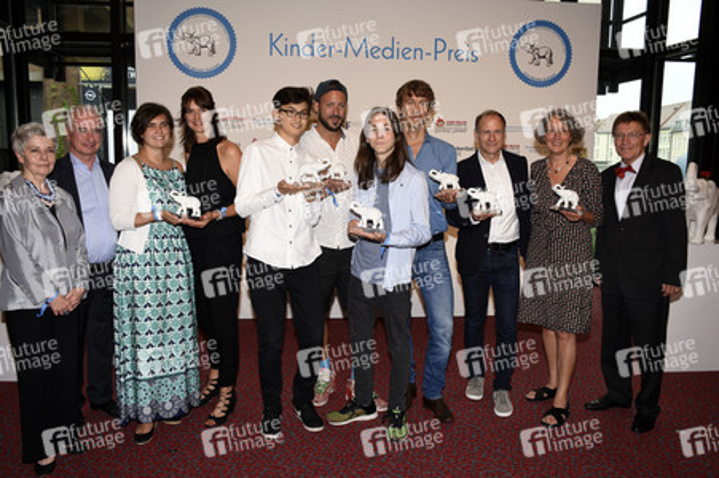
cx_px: 360
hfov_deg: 62.0
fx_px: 599
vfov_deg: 43.5
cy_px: 239
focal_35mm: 30
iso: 160
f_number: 4.5
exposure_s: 1/160
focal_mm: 20
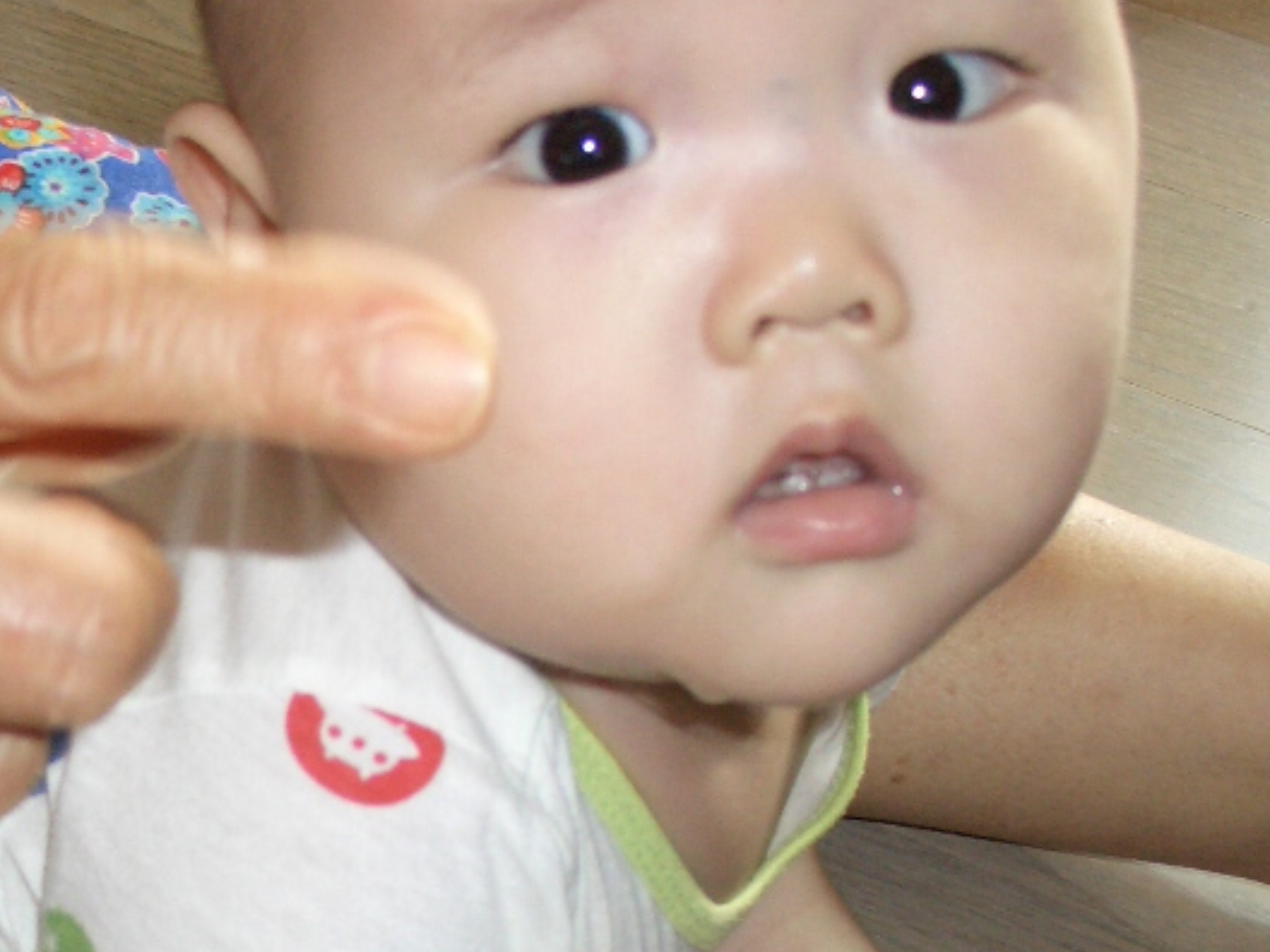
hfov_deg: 24.0
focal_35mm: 80
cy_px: 808
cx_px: 219
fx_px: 2935
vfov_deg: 18.2
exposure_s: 1/60
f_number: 2.8
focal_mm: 7.1
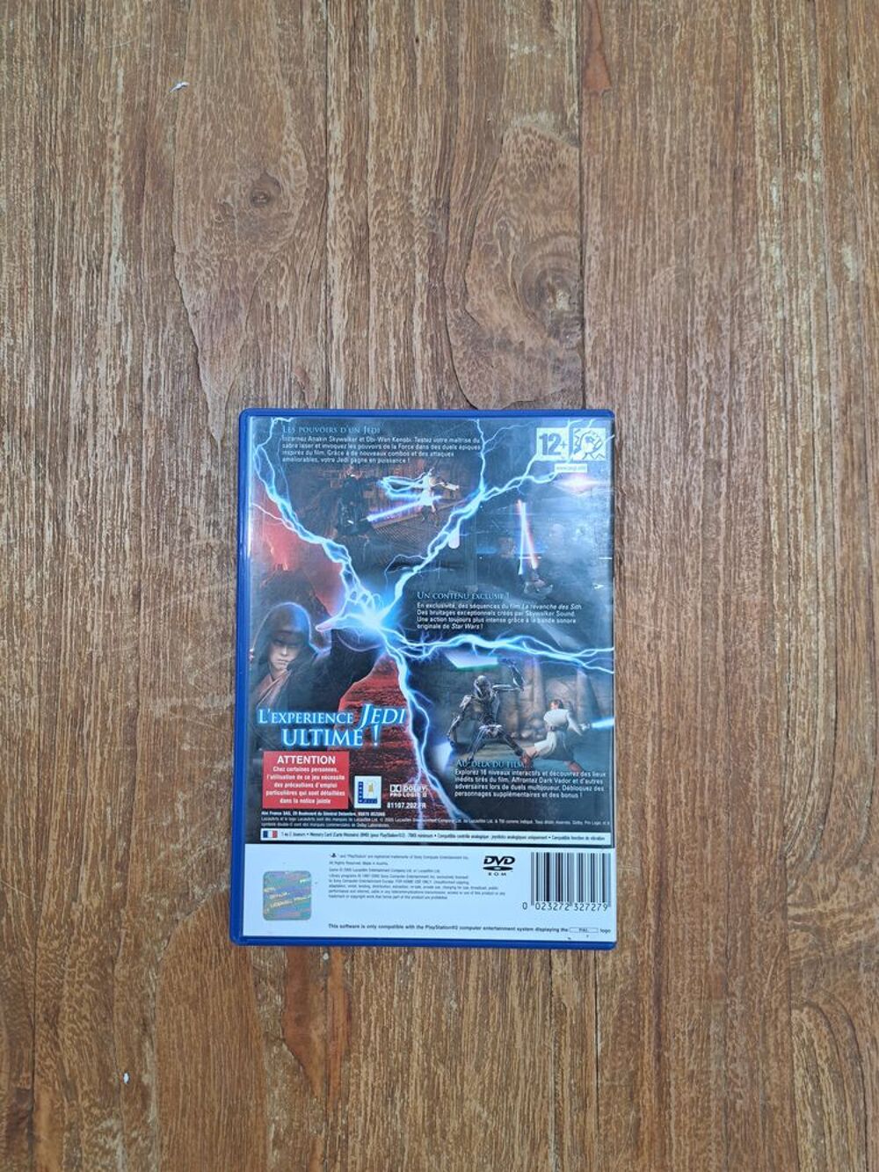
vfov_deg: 71.6
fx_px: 812
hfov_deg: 56.8
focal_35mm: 24
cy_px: 586
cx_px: 440
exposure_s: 1/60
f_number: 1.8
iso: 100
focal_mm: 5.23
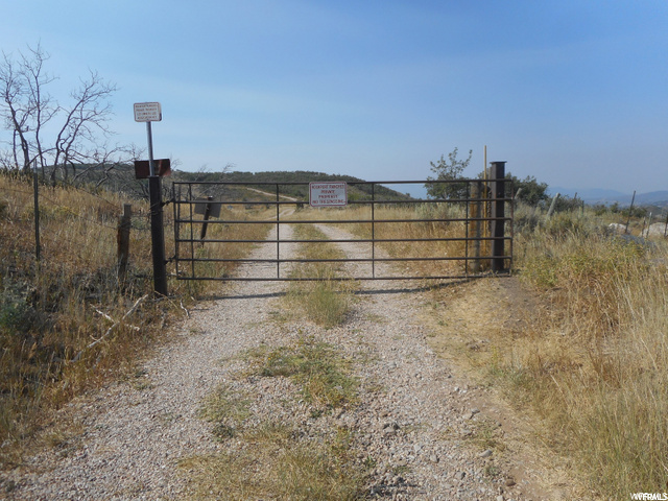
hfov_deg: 69.4
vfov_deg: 54.9
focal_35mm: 25
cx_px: 334
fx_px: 482
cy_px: 250
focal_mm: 4.5
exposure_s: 1/1000
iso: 80
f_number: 3.7
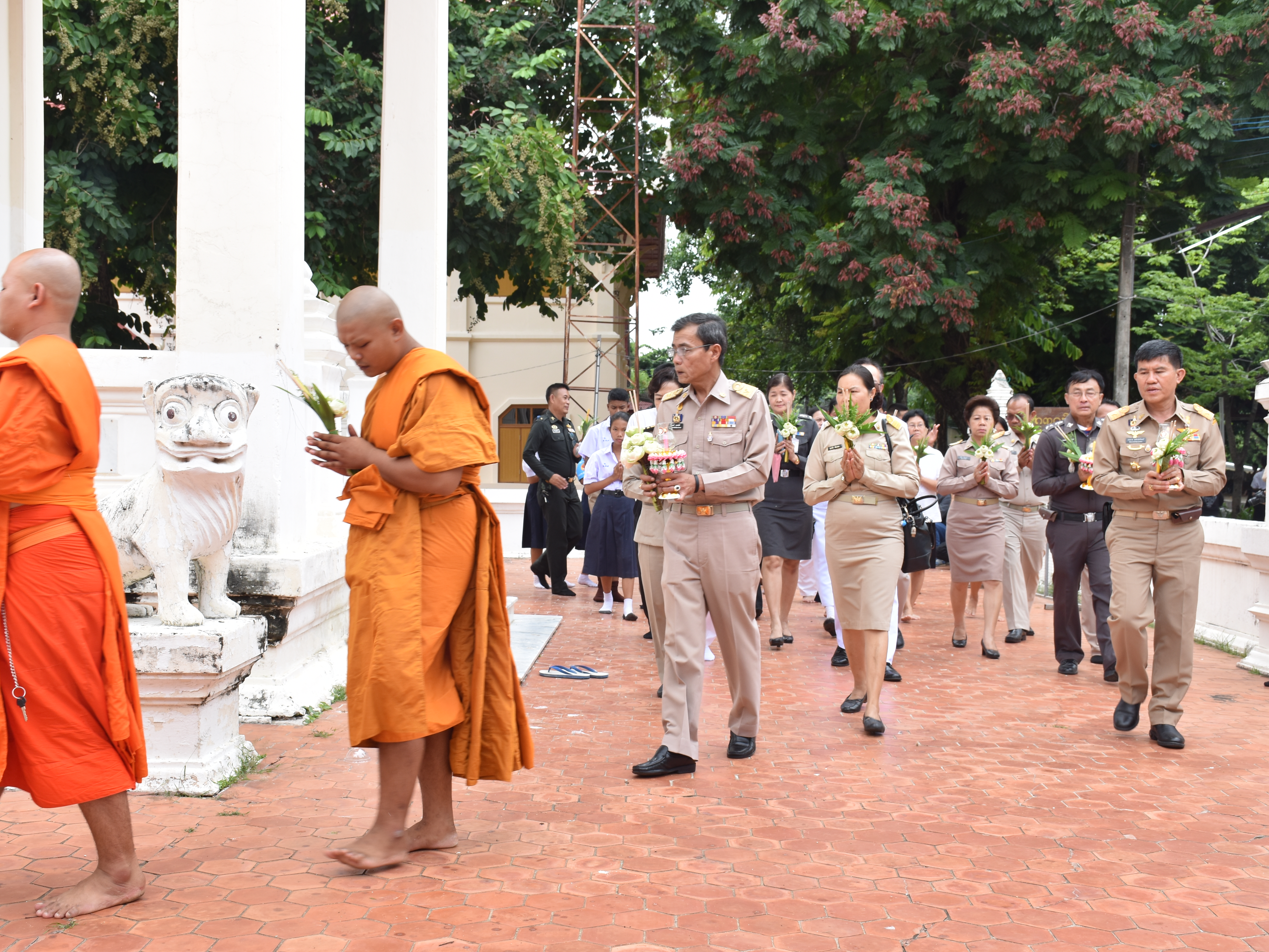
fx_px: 1576
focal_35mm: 43
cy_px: 479
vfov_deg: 33.6
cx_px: 624
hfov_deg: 43.8
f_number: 8
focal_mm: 26
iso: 200
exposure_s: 1/250
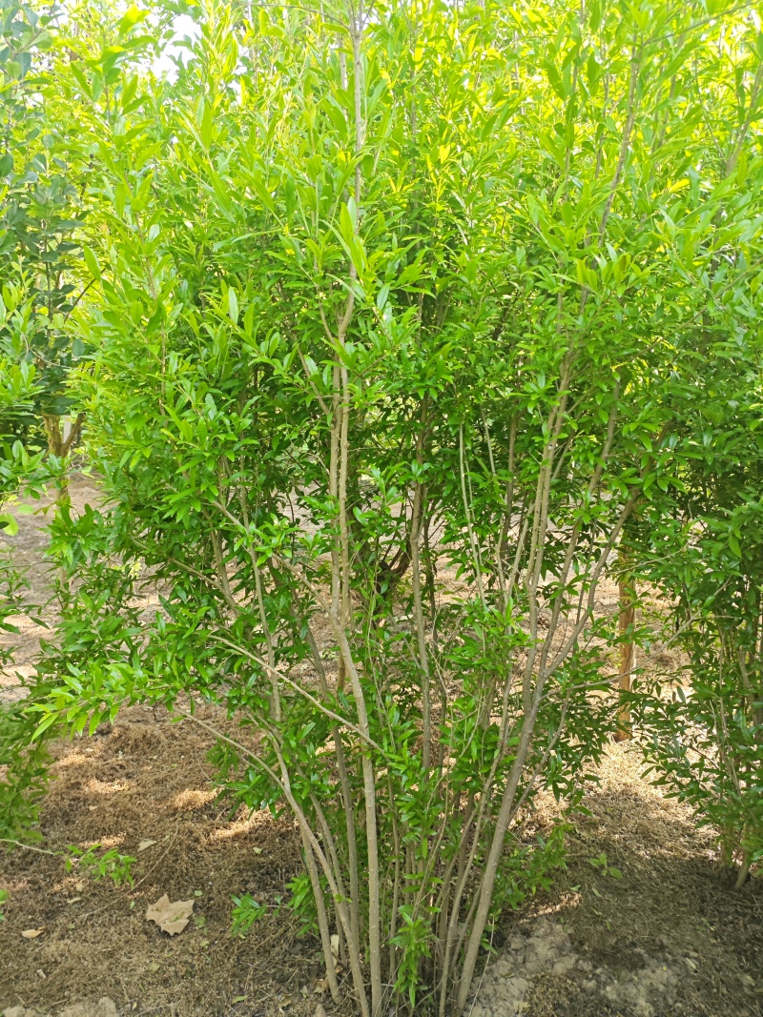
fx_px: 705
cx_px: 382
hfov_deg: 56.8
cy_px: 508
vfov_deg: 71.6
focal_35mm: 24
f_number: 1.6
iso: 50
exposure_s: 1/158
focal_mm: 5.84
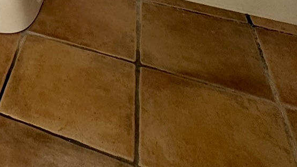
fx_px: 441
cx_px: -75
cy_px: -216
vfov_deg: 14.9
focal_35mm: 56
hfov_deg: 30.5
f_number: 2.2
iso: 50
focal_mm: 2.22
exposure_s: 1/217
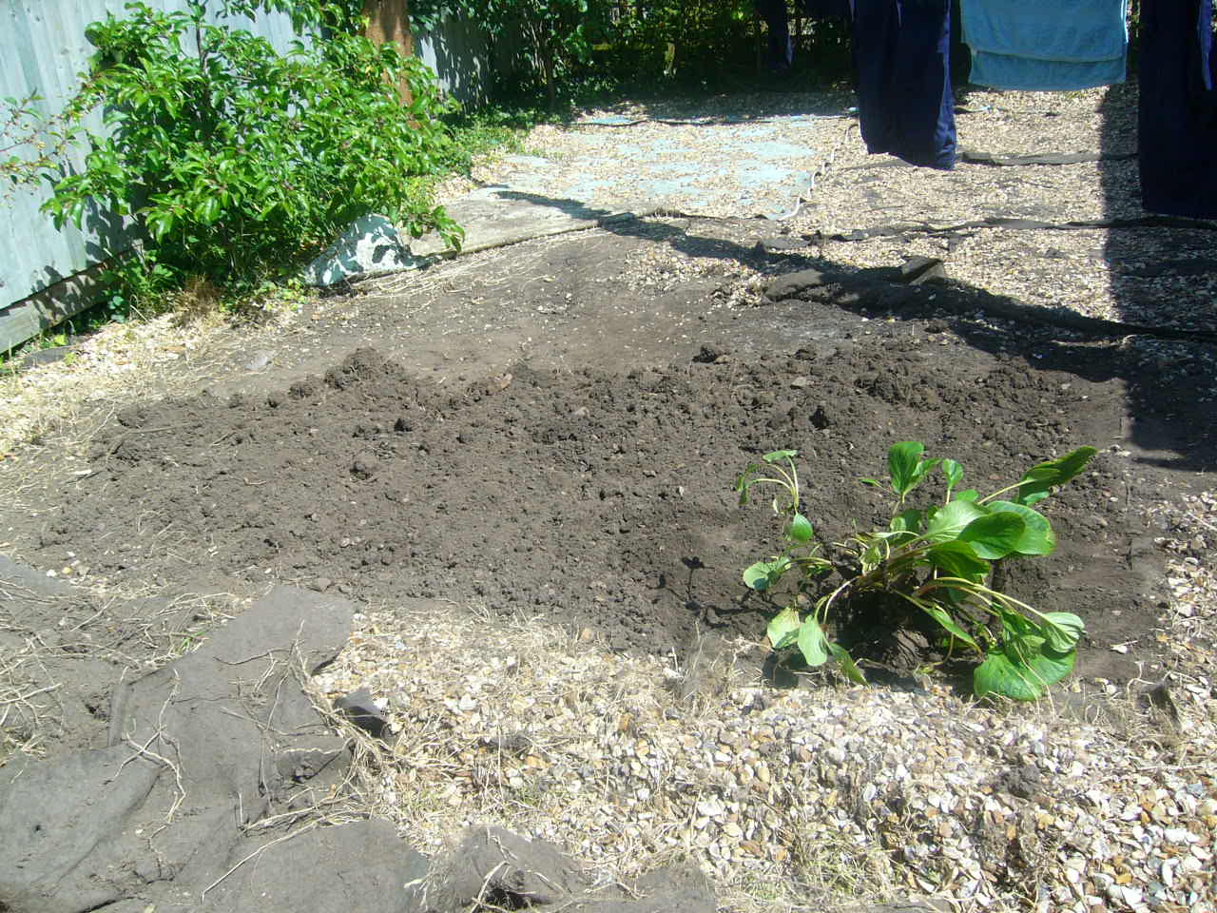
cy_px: 456
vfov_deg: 40.7
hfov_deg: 52.6
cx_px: 608
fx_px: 1231
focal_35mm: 35
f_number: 5.6
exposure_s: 1/200
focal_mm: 5.8
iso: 64
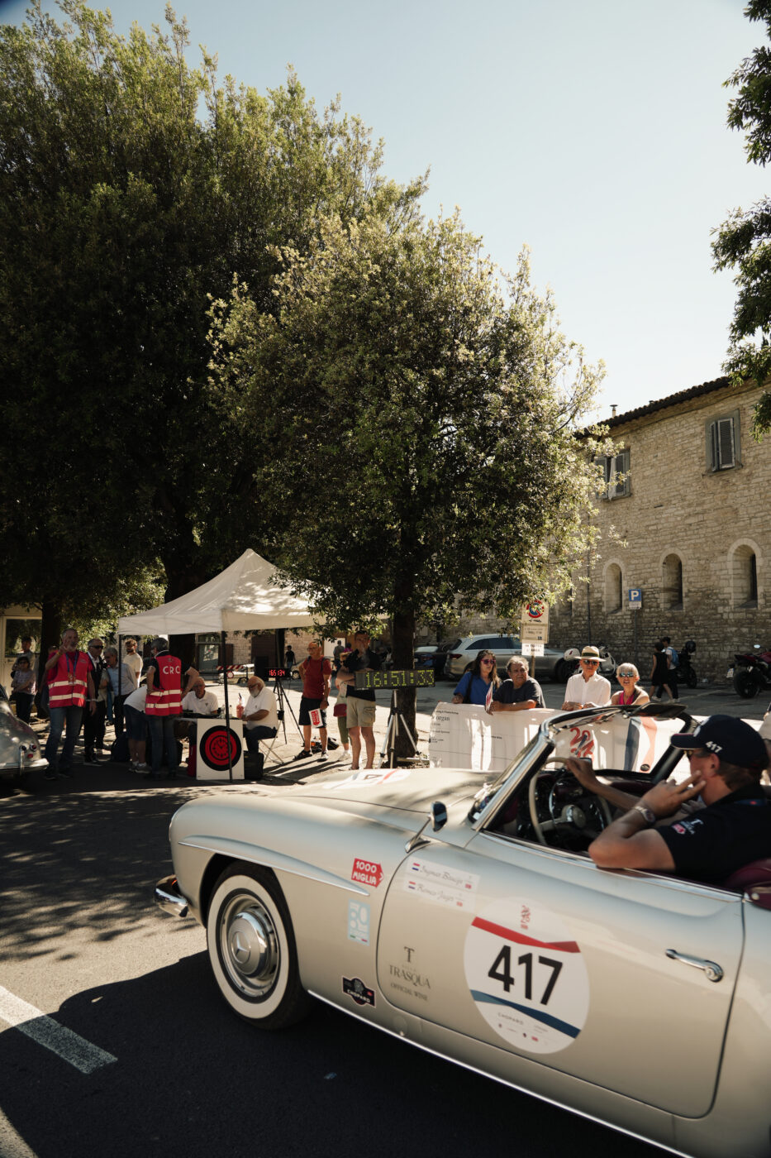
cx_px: 386
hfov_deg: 53.1
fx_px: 771
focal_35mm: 24
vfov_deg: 73.8
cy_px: 579
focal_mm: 24
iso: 100
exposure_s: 1/200
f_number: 4
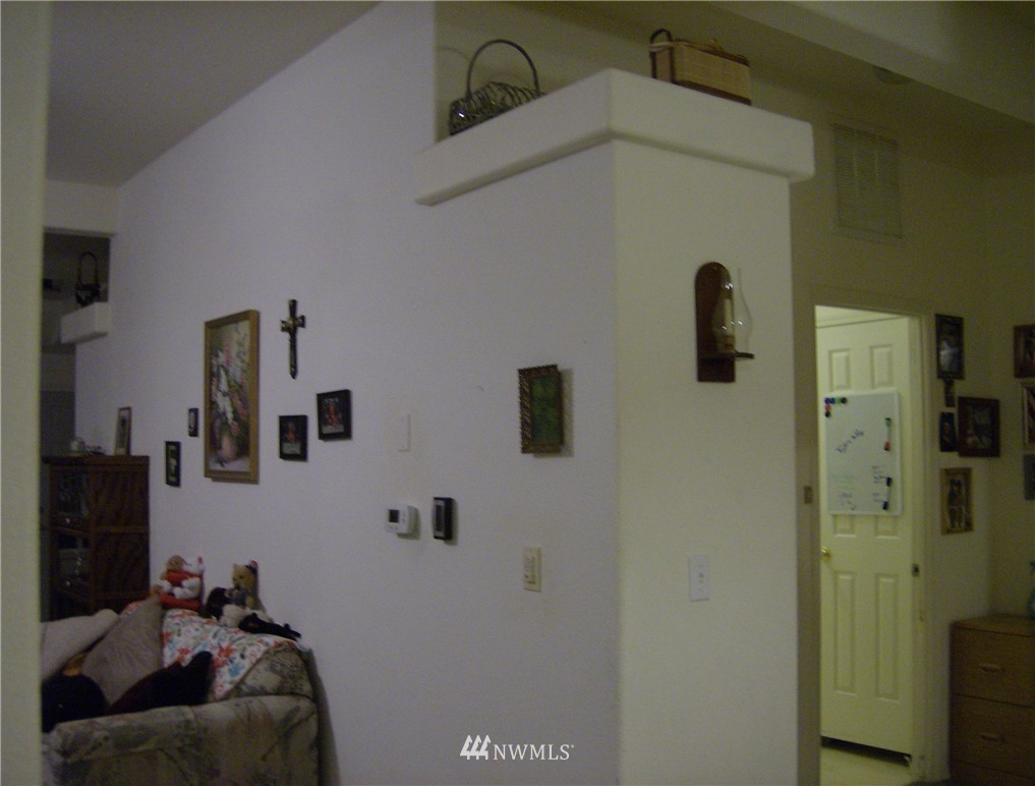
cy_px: 393
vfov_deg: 39.9
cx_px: 518
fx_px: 1081
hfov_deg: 51.2
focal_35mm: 36
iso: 200
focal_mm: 6
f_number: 2.8
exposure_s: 1/16.2
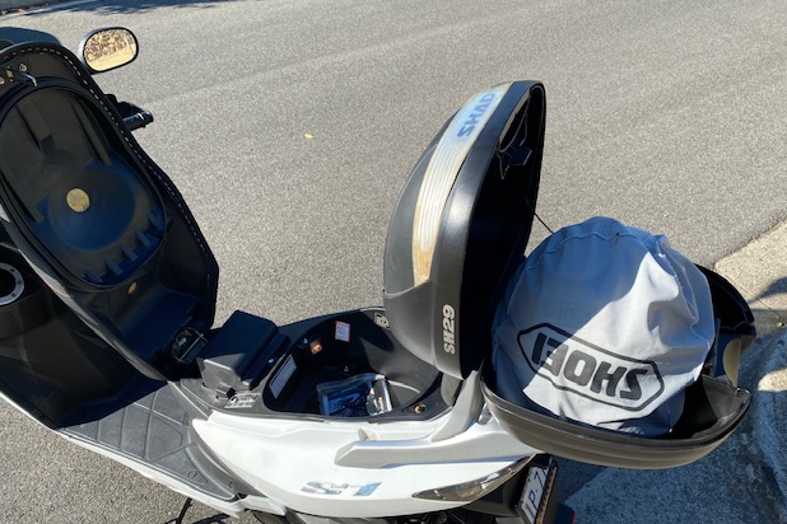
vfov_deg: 46.4
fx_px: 612
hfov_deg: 65.5
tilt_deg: -40.3
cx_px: 396
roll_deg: +0.4
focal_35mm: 28
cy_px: 281
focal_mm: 4.25
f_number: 1.8
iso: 32
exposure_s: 1/1103
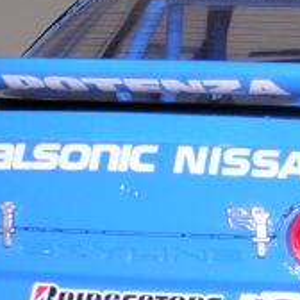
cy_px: 202
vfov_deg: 7.2
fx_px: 2383
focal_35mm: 243
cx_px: 262
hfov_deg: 7.2
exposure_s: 1/60.1
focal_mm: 10.9
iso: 100
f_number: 7.5
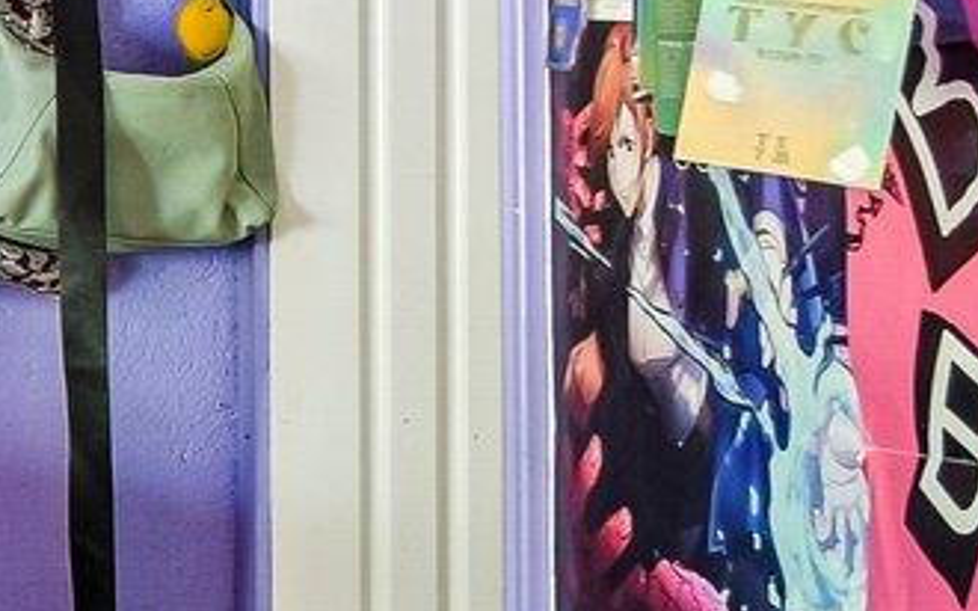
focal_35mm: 95
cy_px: 7
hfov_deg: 12.3
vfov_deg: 13.6
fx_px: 2531
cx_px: -1781
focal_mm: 10
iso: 400
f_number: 8
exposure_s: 1/4
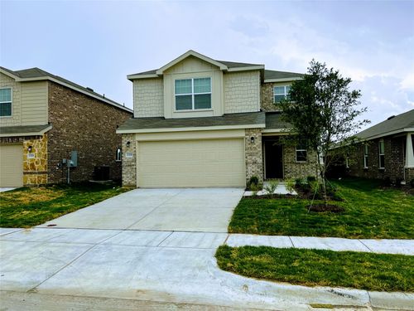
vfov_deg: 53.1
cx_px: 207
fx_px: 311
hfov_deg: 67.3
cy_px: 156
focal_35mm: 26
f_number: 1.5
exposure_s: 1/469
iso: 50
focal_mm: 5.7
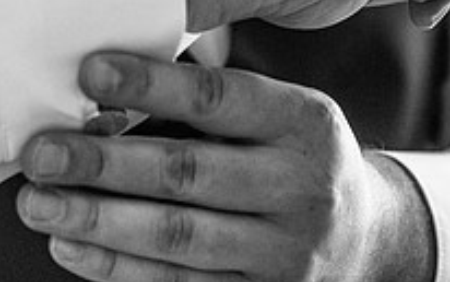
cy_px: 37
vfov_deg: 4.4
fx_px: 3693
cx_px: 37
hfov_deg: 7.0
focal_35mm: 301
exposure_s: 1/200
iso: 2000
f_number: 4.2
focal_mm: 105
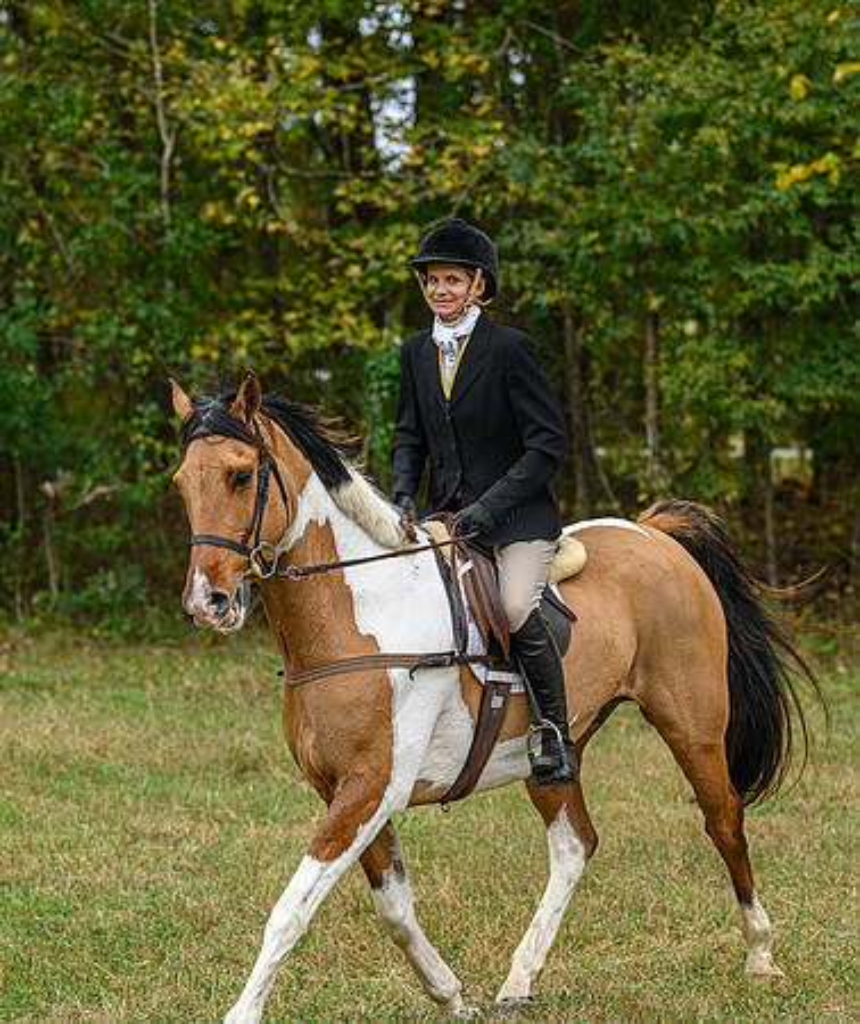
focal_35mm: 128
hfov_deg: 12.4
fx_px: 3961
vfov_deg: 14.7
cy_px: 496
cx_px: 418
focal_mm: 90
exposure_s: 1/1000
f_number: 3.2
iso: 1250
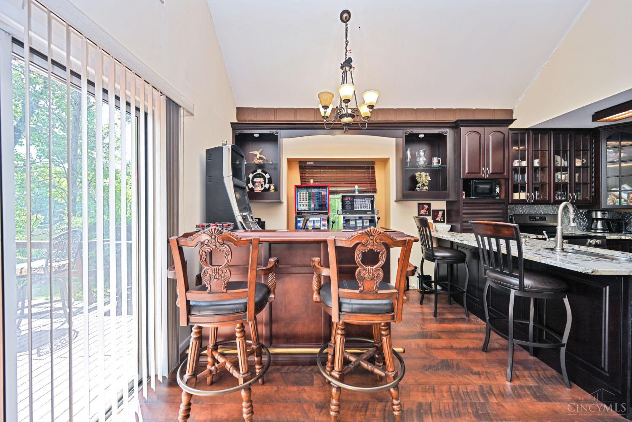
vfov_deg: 81.2
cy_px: 211
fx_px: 246
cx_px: 316
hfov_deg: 104.3
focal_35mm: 14
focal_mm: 14
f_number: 4.5
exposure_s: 1/80
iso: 200
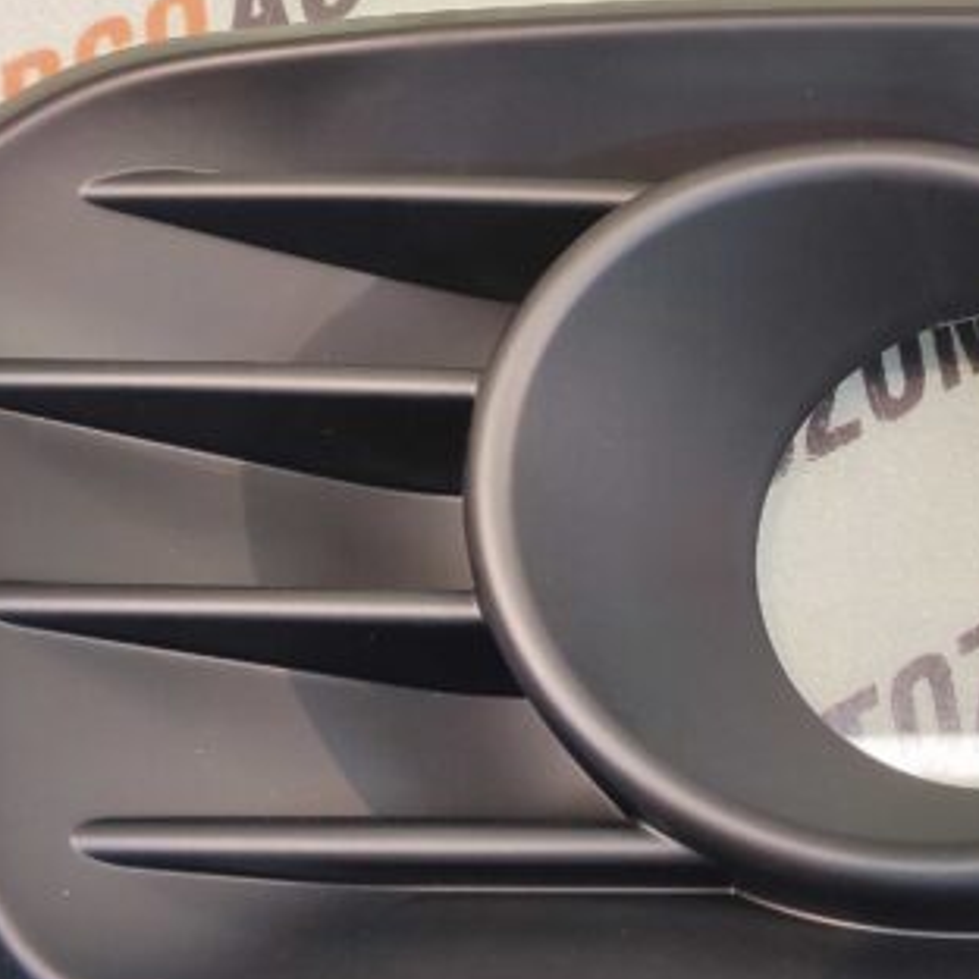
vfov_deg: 44.9
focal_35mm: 37
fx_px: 1184
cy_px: 475
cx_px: 621
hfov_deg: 44.5
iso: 179
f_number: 1.79
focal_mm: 4.74
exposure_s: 1/33
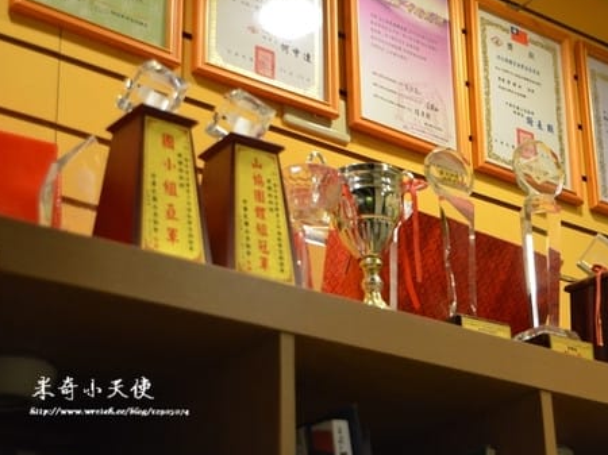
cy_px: 190
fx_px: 1510
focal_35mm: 86
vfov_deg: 17.1
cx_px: 403
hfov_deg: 22.7
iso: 2000
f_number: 4.2
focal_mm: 42
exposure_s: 1/200
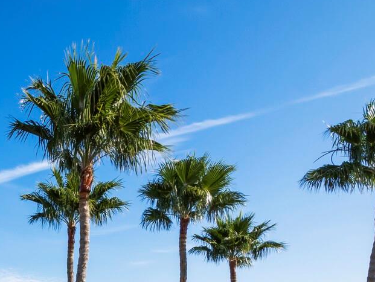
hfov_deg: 42.0
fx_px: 390
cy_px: 354
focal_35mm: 36
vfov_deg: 31.7
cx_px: -26
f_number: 11
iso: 320
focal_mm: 7
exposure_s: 1/160
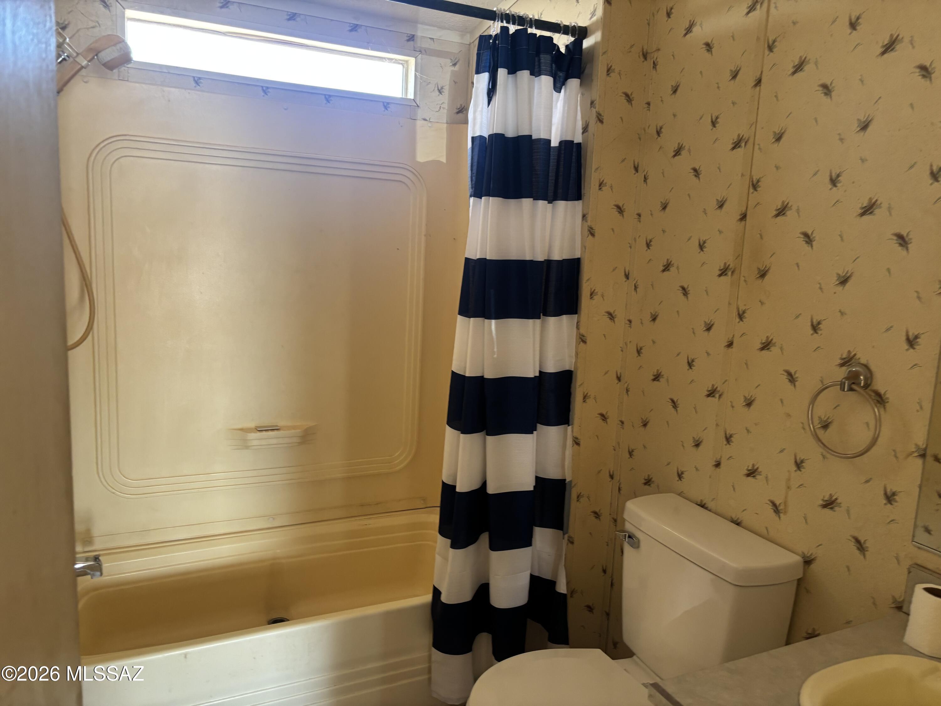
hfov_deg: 67.3
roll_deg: -2.6
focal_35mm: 26
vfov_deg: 53.1
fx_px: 707
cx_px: 470
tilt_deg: -9.2
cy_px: 353
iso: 160
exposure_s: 1/60
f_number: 1.6
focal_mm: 5.96
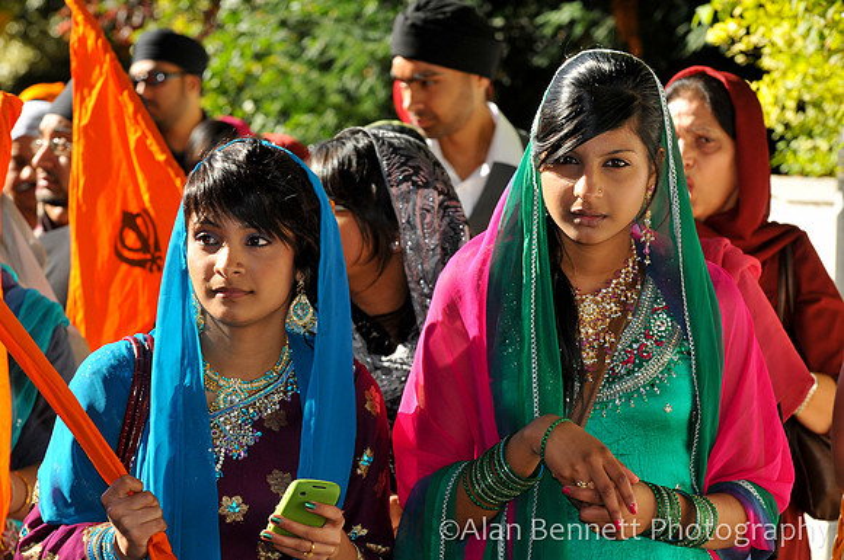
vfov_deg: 6.1
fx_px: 5268
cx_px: 422
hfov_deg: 9.2
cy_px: 280
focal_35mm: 225
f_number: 9
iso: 400
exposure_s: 1/250
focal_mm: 150
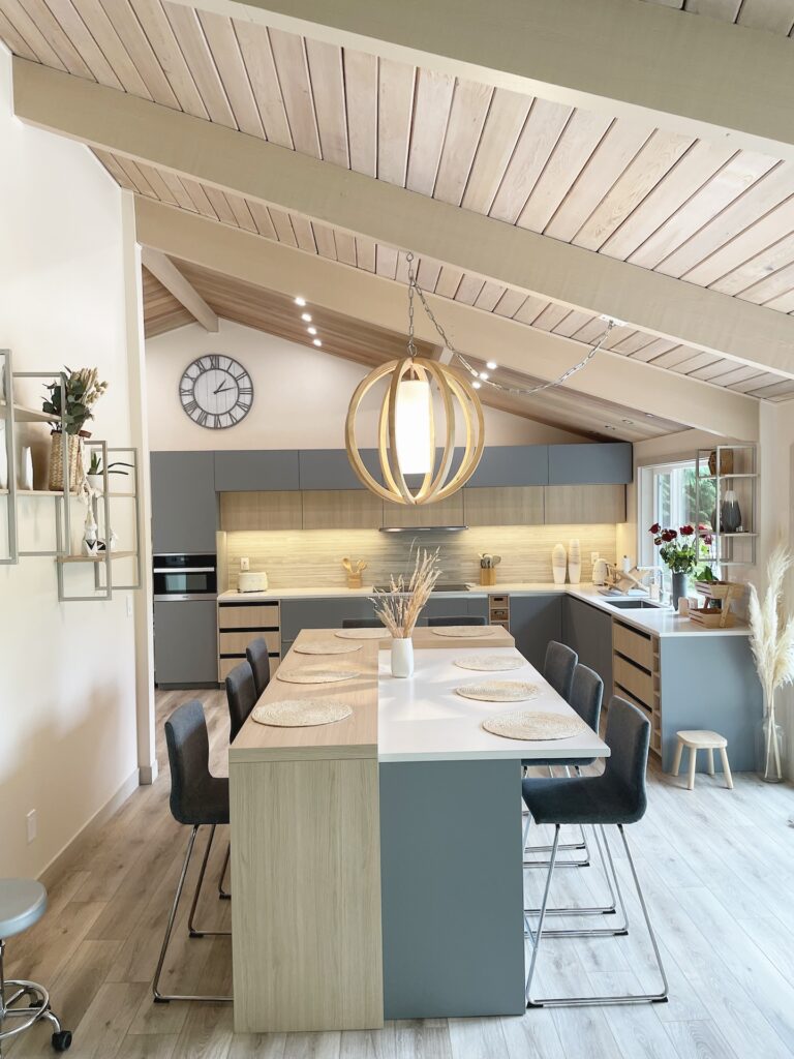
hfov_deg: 53.1
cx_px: 397
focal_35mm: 26
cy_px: 530
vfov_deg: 67.3
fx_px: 795
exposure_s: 1/120
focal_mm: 4.2
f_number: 1.6
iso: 100
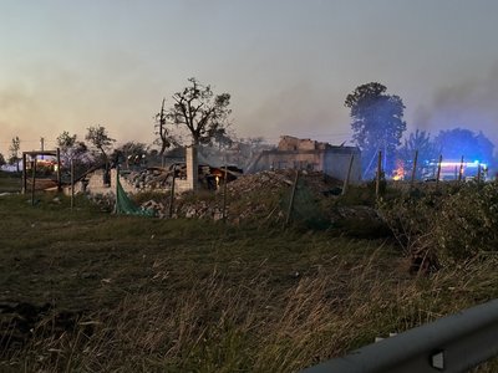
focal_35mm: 48
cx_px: 249
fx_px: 691
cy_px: 186
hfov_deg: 39.7
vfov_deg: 30.3
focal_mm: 6.86
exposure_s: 1/20
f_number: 1.78
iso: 640
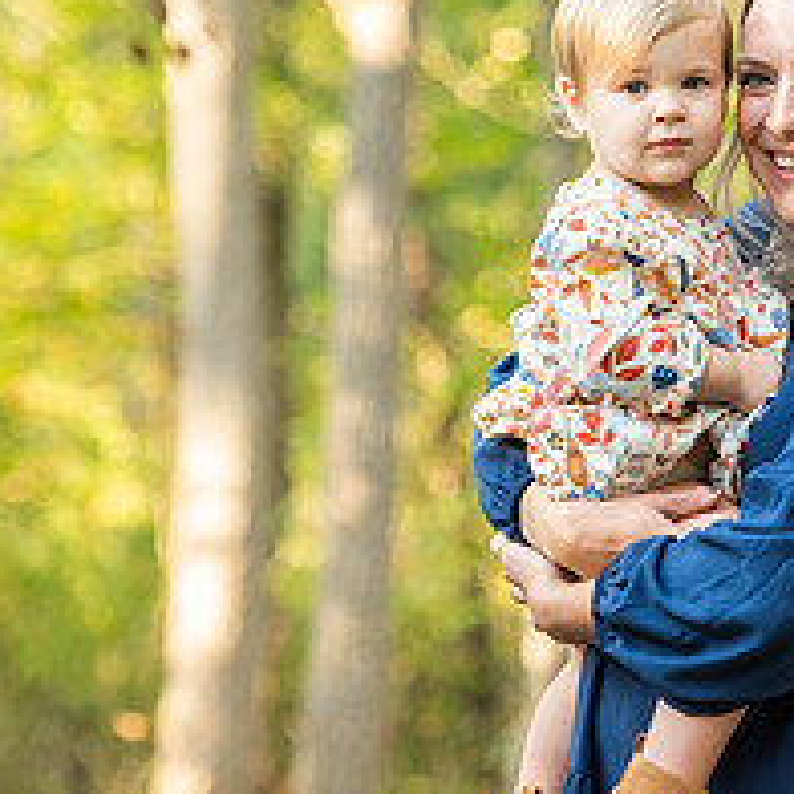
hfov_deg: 5.6
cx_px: 741
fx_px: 8045
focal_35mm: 310
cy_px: 342
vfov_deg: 5.7
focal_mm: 122
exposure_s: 1/500
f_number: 3.5
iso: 1250
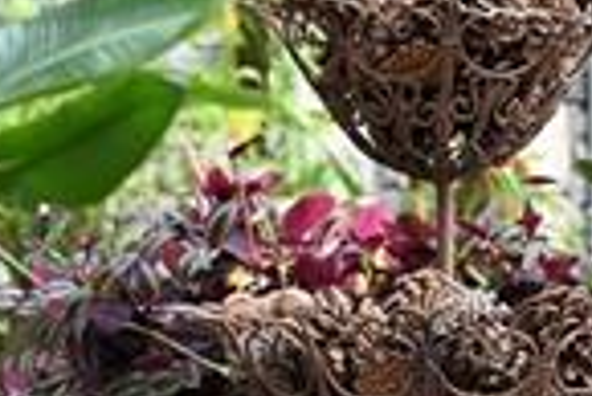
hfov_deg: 8.7
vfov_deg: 5.9
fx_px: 3852
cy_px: 439
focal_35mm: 234
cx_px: -20
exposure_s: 1/13
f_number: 8
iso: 100
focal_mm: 58
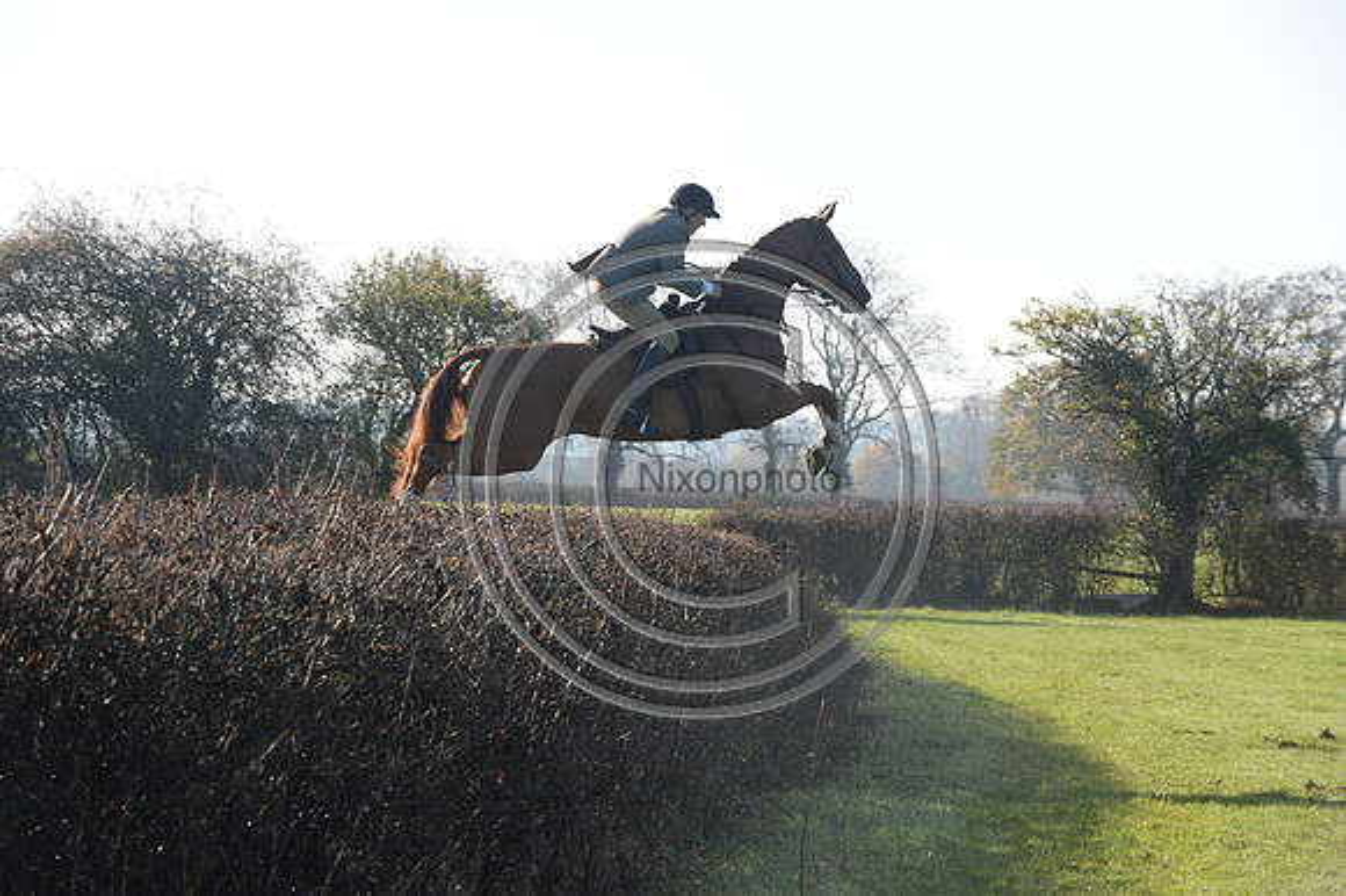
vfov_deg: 9.8
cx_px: 673
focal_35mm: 140
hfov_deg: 14.7
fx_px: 5231
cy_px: 448
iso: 1000
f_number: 7.1
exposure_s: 1/1250
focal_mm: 140
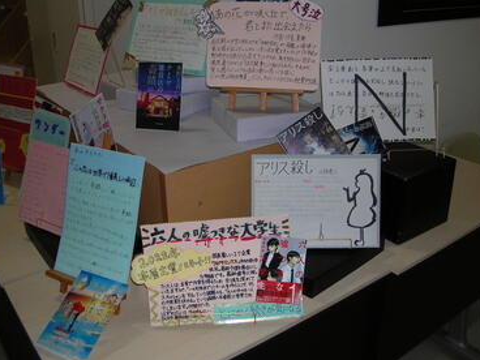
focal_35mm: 38
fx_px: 527
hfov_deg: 49.0
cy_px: 173
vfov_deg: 37.7
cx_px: 247
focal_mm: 5.8
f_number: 2.8
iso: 50
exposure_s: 1/60.1
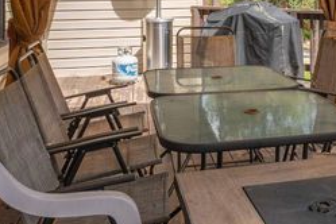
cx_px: 277
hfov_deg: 35.5
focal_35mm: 54
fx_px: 504
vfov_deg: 23.4
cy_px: -26
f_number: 8
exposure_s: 1/500
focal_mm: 14
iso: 400
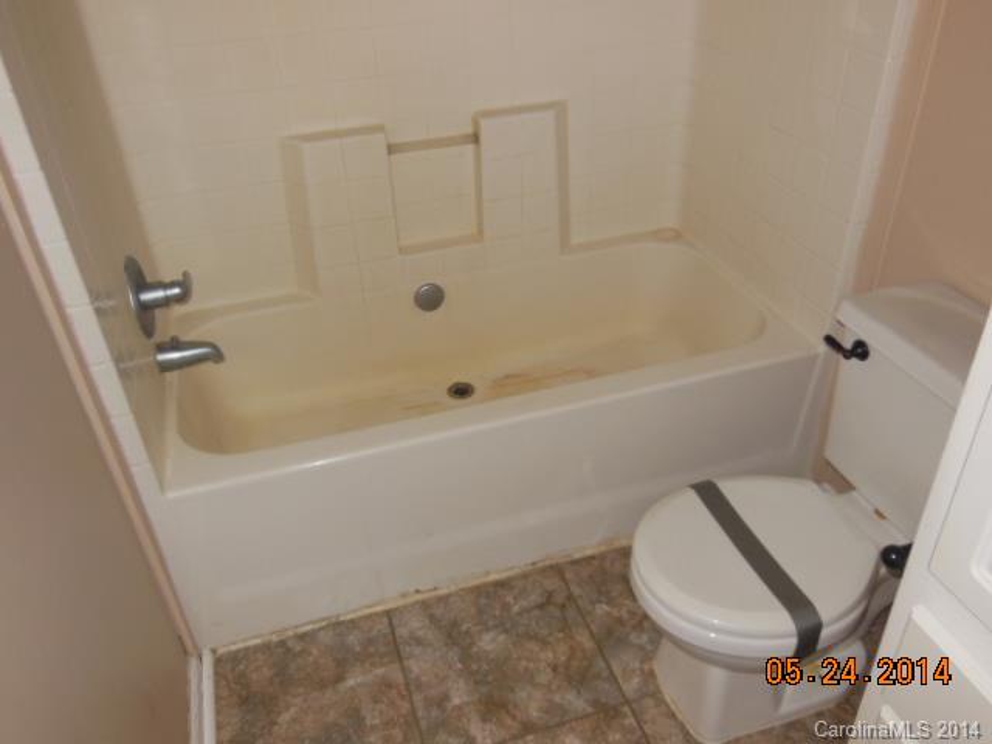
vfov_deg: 48.2
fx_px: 831
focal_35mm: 29
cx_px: 496
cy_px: 372
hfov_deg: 61.7
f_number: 3.7
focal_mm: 5.2
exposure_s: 1/25
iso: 200
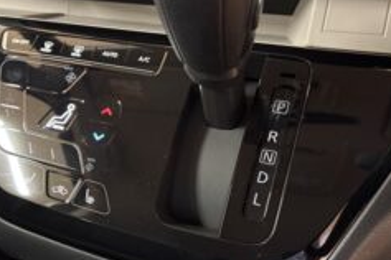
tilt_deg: -36.0
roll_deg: +5.2
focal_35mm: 40
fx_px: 434
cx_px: 148
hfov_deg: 48.0
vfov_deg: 33.3
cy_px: 151
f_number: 1.6
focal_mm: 5.96
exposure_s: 1/25
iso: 640
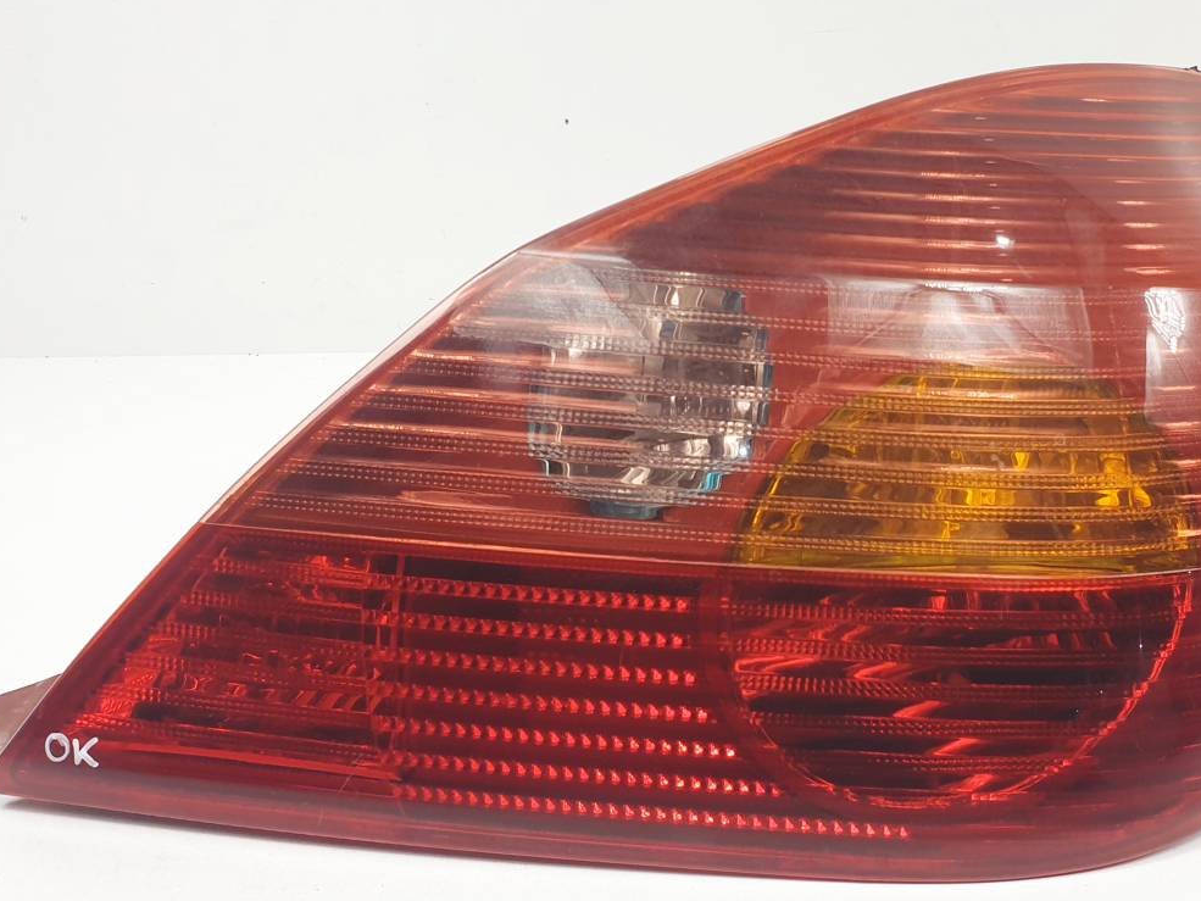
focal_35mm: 38
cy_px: 458
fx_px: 1319
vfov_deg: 37.7
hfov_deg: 48.1
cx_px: 805
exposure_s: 1/229
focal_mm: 4.3
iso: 50
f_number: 2.4
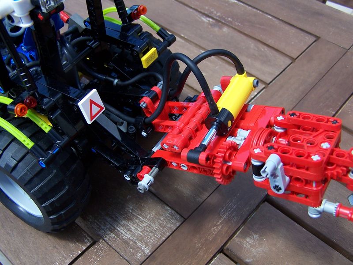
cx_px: 176
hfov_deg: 49.0
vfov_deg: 37.7
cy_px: 132
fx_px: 388
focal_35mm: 38
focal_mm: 6.3
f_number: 2.8
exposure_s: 1/500
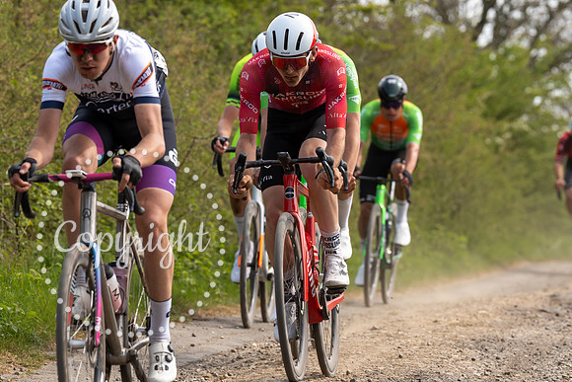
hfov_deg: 7.6
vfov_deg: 5.1
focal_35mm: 272
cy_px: 98
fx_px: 4315
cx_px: 326
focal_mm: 173
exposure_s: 1/1000
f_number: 5
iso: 250
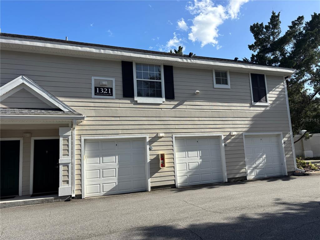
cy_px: 120
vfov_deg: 53.1
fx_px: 240
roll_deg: +2.4
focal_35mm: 26
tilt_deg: +6.9
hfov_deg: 67.3
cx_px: 160
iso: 50
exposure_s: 1/2105
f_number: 1.6
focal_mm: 5.96
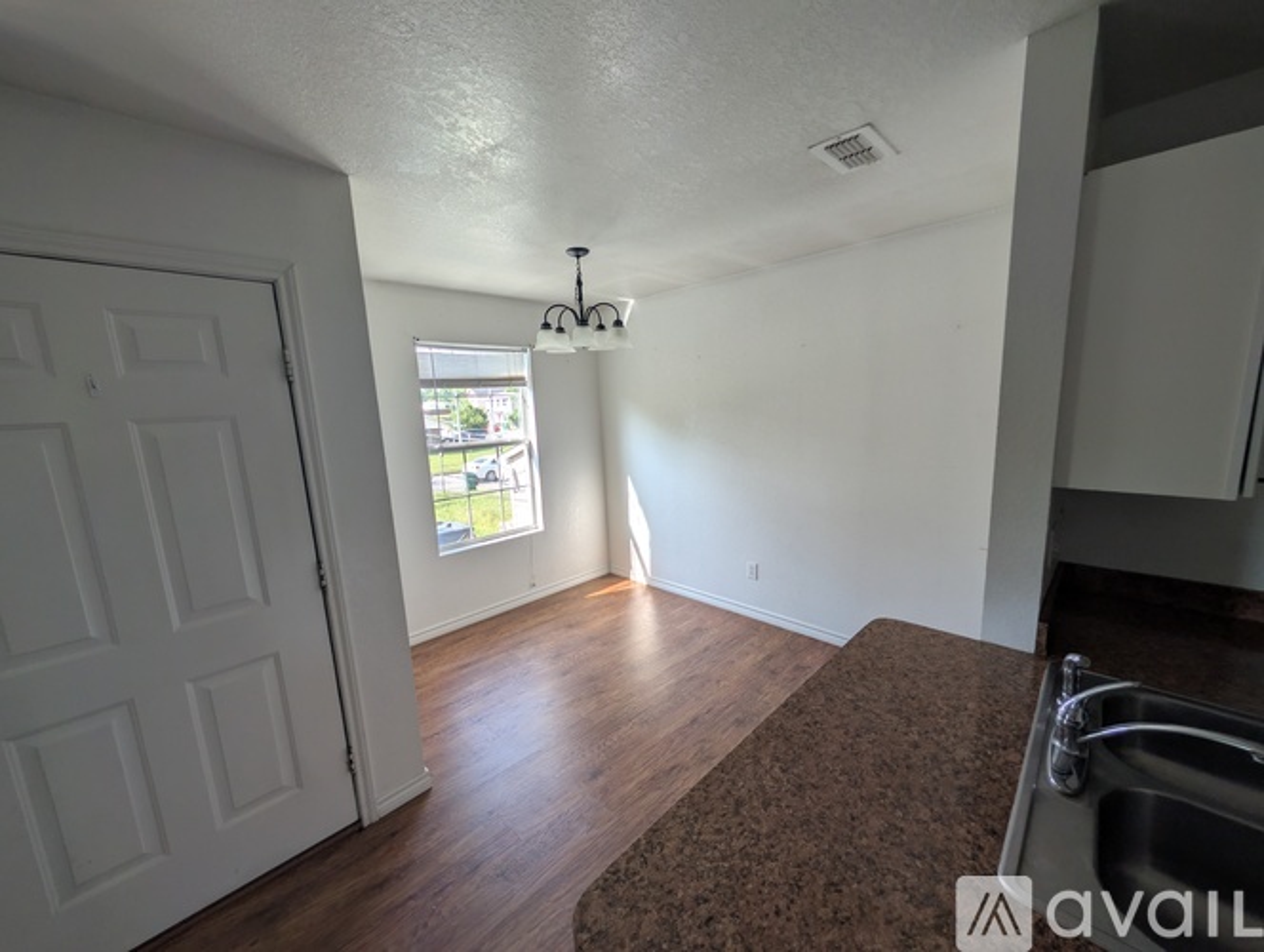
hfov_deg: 110.5
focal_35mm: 12
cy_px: 476
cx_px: 632
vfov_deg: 94.6
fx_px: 439
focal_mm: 2.02
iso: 53
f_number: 1.7
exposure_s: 1/227
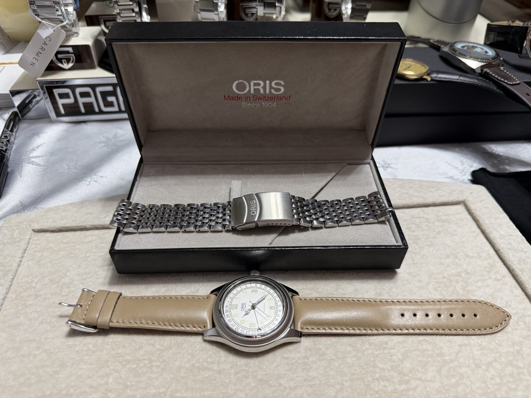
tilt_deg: -42.9
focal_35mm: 24
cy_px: 199
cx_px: 266
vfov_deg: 56.8
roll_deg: -1.1
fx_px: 368
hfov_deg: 71.6
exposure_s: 1/50
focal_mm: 6.76
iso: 320
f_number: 1.78
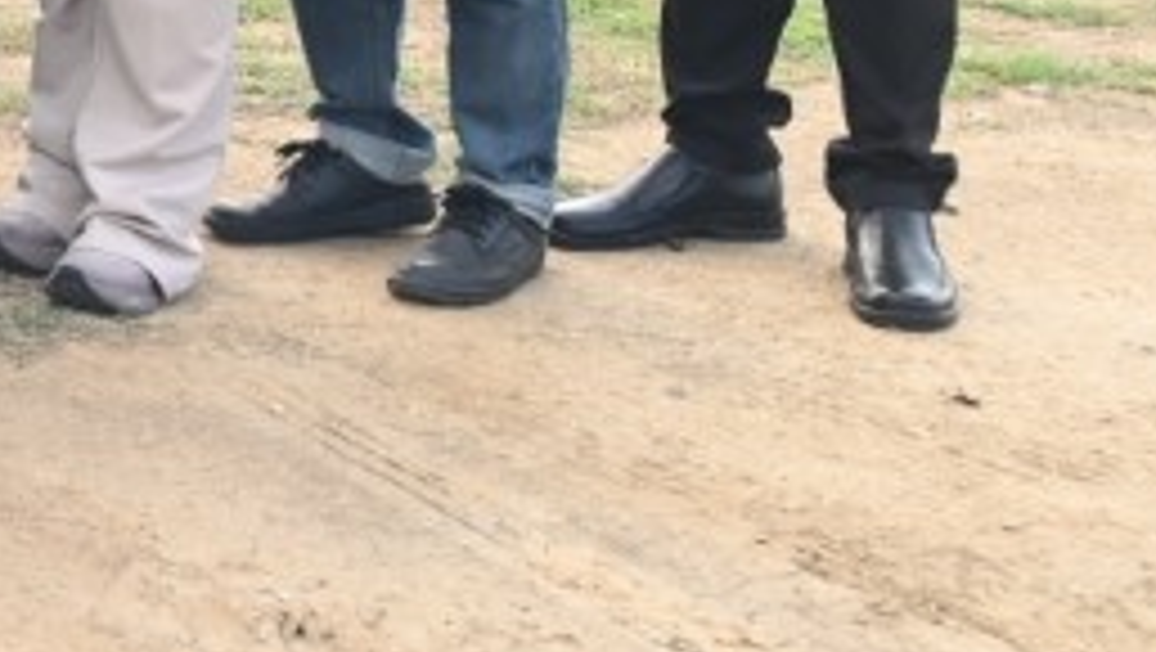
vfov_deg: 8.2
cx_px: -1367
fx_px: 4325
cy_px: -692
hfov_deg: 12.7
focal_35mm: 141
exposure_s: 1/200
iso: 640
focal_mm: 30
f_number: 5.6
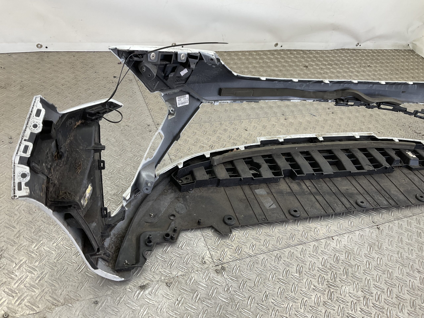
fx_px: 355
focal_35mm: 29
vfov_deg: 48.2
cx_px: 212
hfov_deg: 61.7
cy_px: 159
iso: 25
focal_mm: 3
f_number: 1.8
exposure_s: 1/100
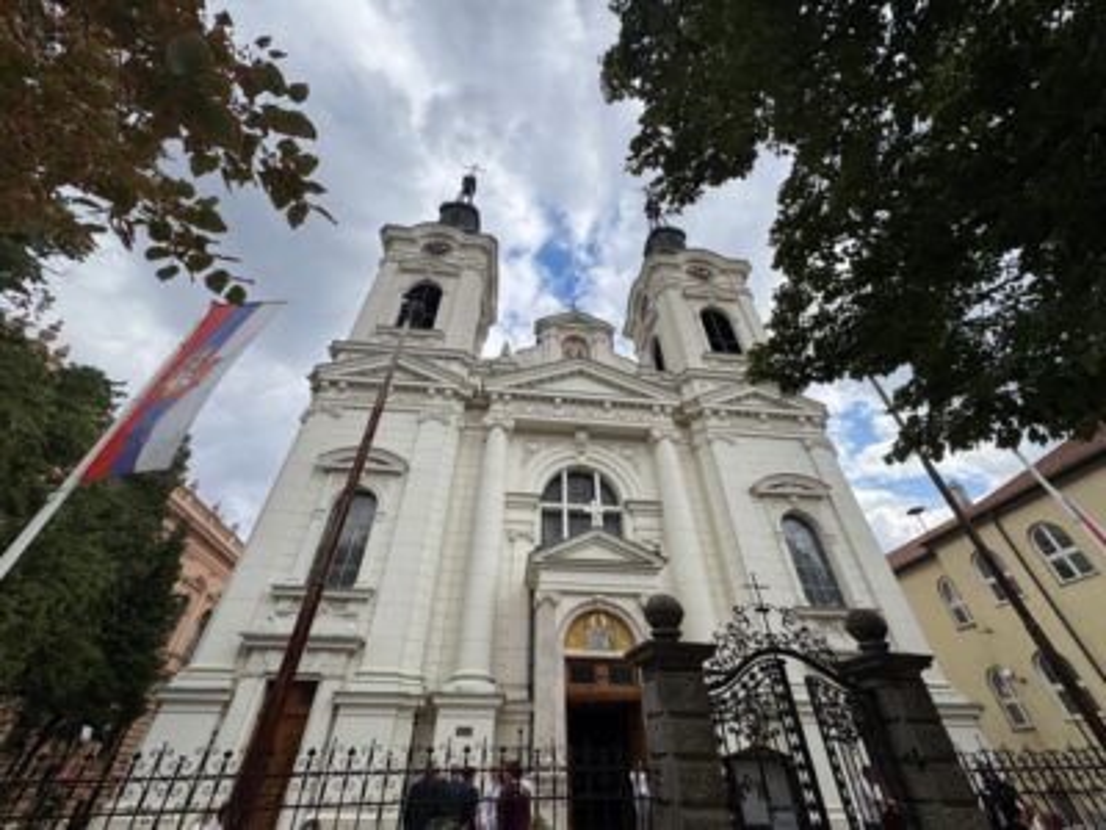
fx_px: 447
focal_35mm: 14
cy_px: 415
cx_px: 553
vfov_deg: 85.7
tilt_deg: +39.8
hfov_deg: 102.1
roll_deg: -0.9
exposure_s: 1/1709
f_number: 2.2
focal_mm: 2.22
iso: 50
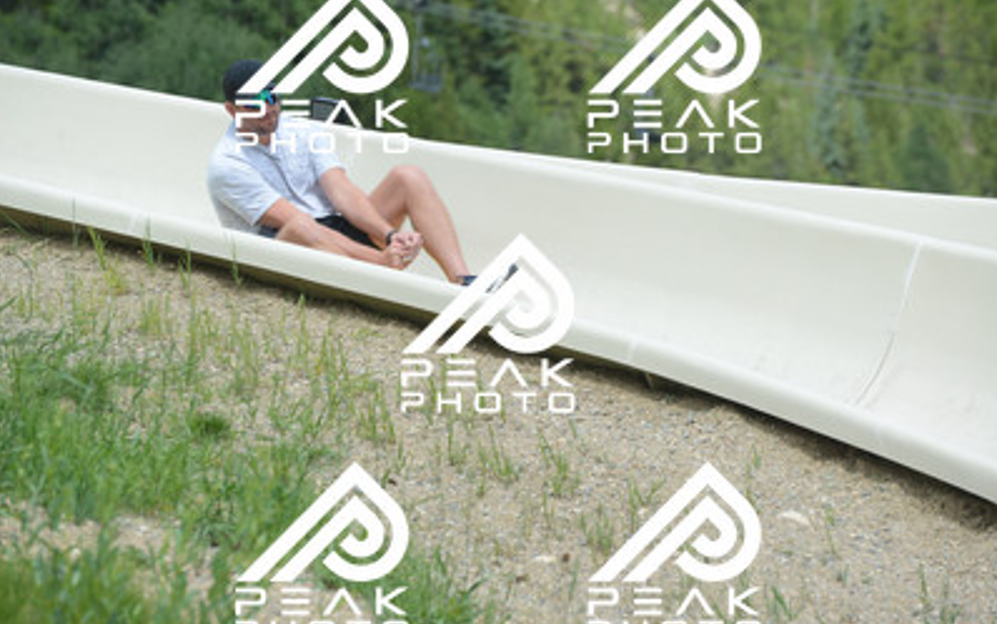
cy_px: 307
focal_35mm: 200
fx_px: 5436
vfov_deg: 6.6
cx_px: 498
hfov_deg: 10.5
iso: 320
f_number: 6.3
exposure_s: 1/640
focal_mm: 195
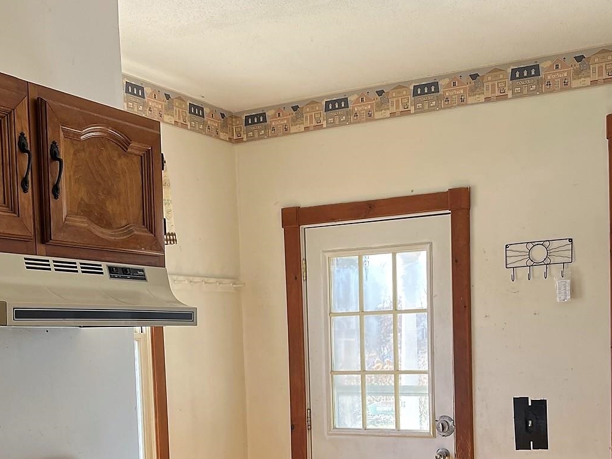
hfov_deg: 36.8
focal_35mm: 52
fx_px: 919
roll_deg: +1.9
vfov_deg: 27.2
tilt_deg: -4.1
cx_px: 300
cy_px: 395
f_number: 1.6
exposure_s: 1/122
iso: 50
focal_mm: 5.1
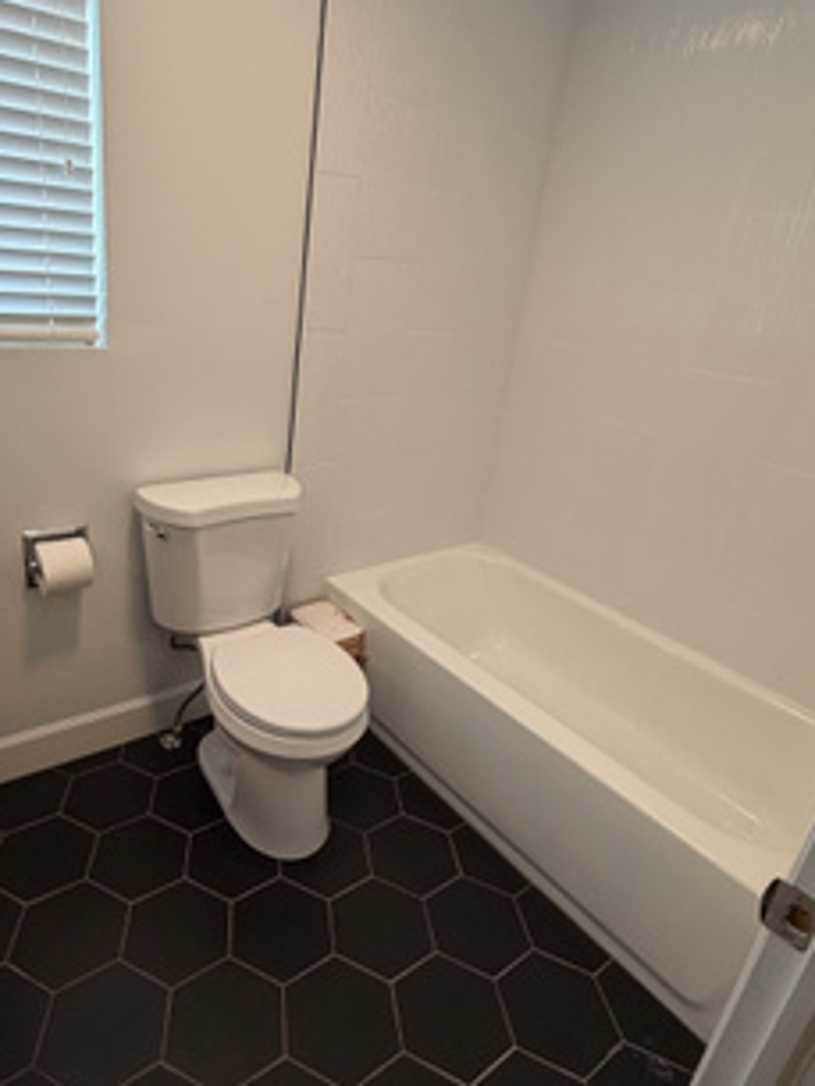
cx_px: 331
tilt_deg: -21.9
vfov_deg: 76.4
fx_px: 690
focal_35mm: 22
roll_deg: -5.6
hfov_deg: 60.7
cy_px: 531
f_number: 2.2
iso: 160
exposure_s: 1/120
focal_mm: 2.22
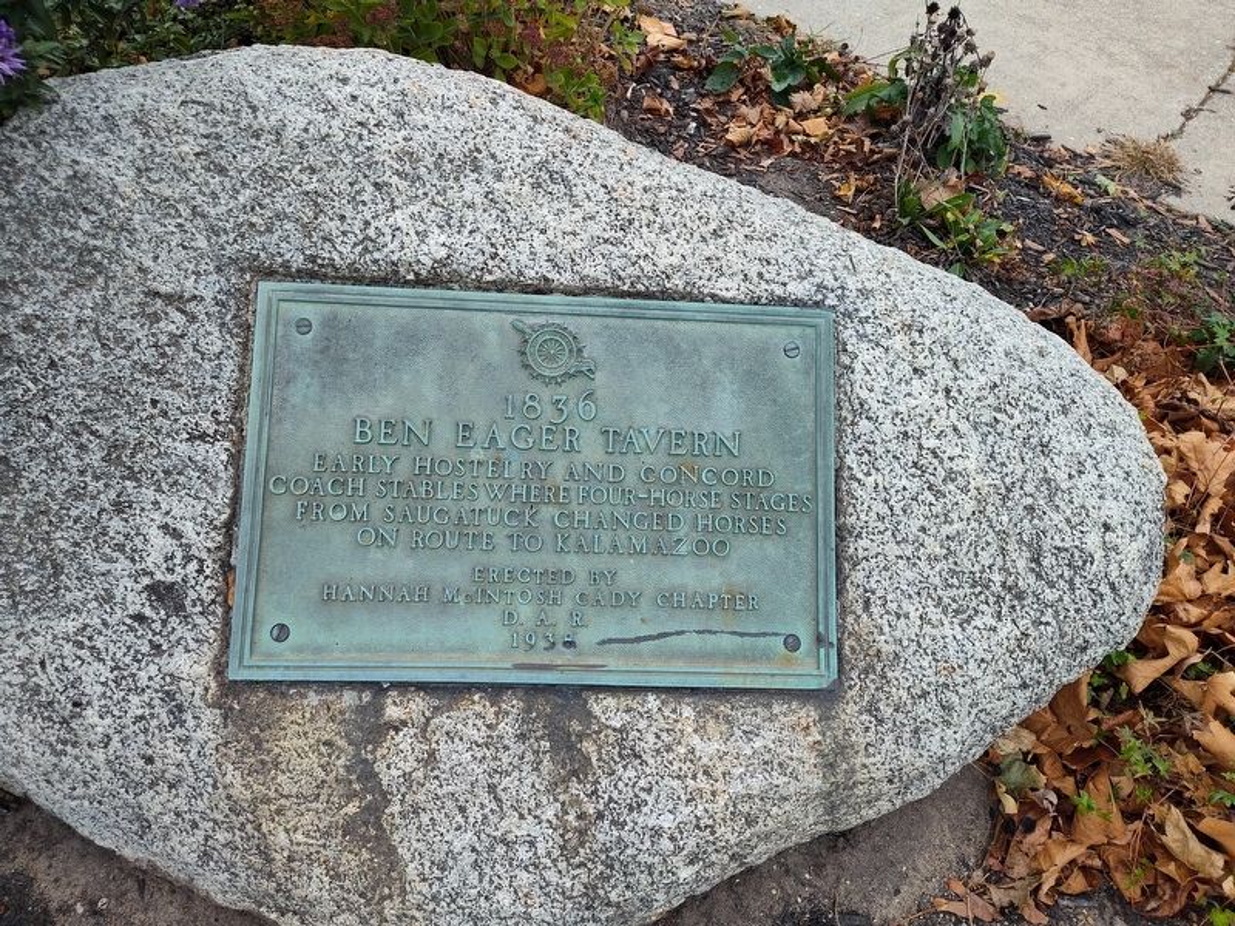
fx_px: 821
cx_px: 618
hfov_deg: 73.9
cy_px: 463
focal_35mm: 23
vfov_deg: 58.9
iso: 100
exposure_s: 1/256
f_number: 1.8
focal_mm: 5.56
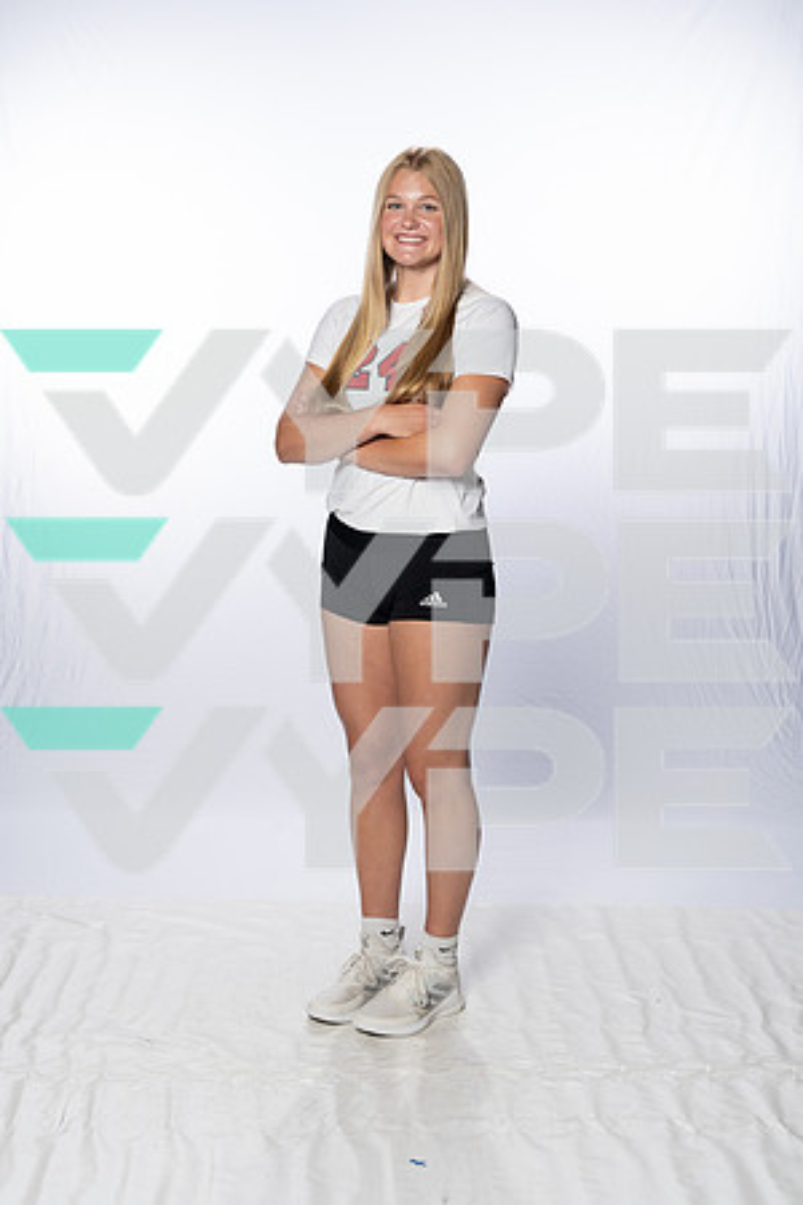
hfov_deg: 26.0
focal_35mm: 52
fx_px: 1740
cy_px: 602
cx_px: 402
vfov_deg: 38.2
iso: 640
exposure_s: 1/250
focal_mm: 52
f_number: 8
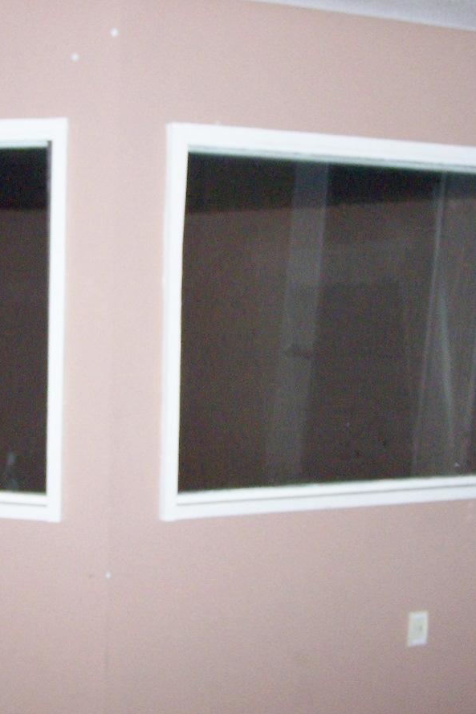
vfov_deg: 29.2
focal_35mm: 69
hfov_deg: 19.6
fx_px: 1368
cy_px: 339
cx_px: 133
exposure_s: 1/60
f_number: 2.8
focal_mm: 6.3
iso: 140
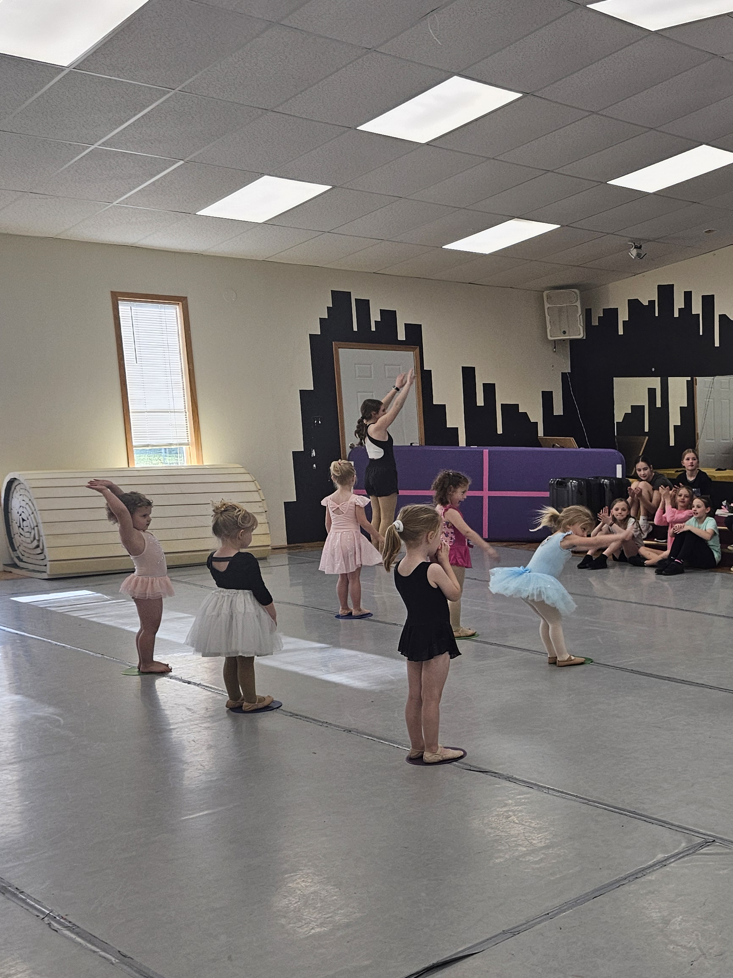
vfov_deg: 46.3
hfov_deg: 32.0
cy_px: 618
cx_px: 795
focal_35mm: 40
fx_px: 1129
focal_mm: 6.3
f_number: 1.7
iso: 80
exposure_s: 1/207
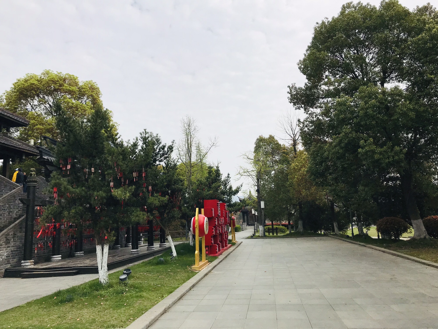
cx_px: 219
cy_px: 164
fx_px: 354
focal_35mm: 28
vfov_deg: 49.7
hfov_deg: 63.4
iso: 20
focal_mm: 3.99
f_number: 1.8
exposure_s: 1/4000
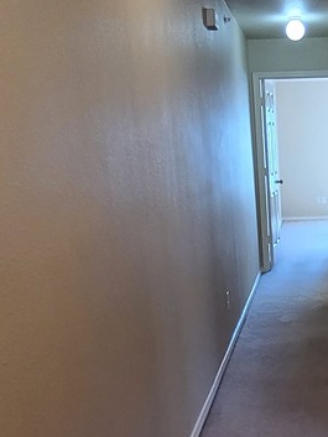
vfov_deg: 35.8
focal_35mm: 53
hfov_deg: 25.8
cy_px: 295
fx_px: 669
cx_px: 347
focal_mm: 1.74
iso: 320
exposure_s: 1/60
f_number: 2.2
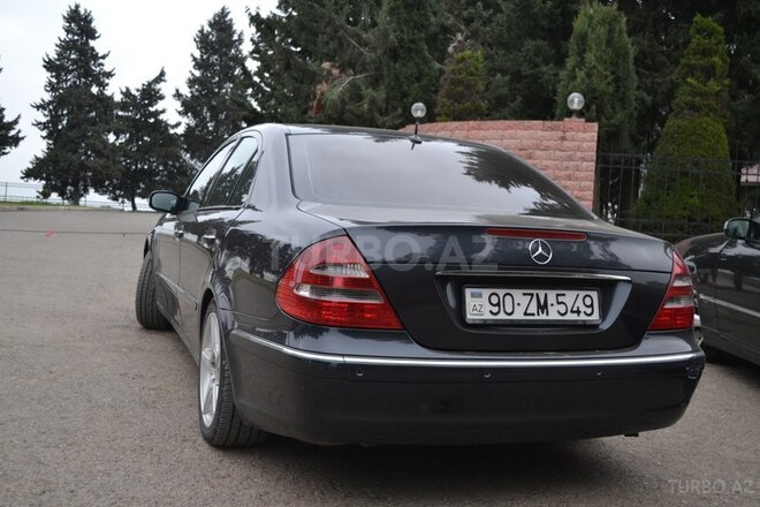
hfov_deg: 49.6
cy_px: 254
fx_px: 823
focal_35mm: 39
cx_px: 380
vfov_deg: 34.2
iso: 400
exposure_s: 1/25
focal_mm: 26
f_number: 4.2
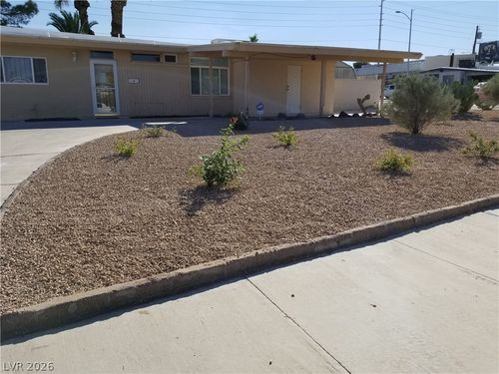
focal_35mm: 26
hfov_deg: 67.3
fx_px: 375
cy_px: 187
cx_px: 250
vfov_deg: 53.1
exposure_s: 1/3224
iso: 50
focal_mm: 4.25
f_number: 1.7
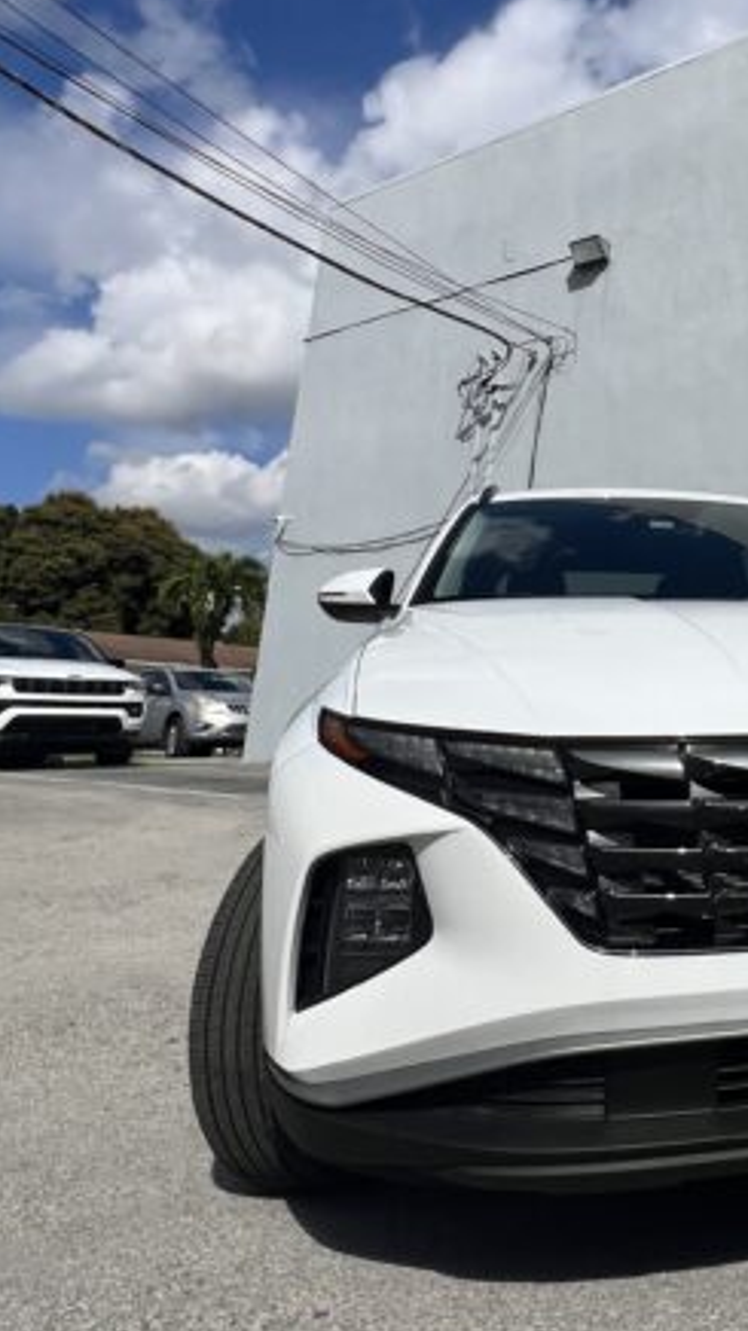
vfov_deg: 70.6
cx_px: 763
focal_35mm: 26
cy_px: 488
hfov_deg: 38.8
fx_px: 917
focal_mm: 1.57
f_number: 1.8
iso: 40
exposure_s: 1/5814
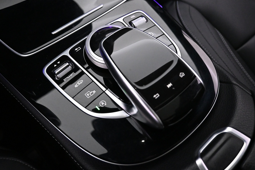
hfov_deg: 58.6
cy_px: 60
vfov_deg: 40.7
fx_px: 227
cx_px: 116
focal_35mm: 32
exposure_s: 1/80
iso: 4000
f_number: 3.5
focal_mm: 16
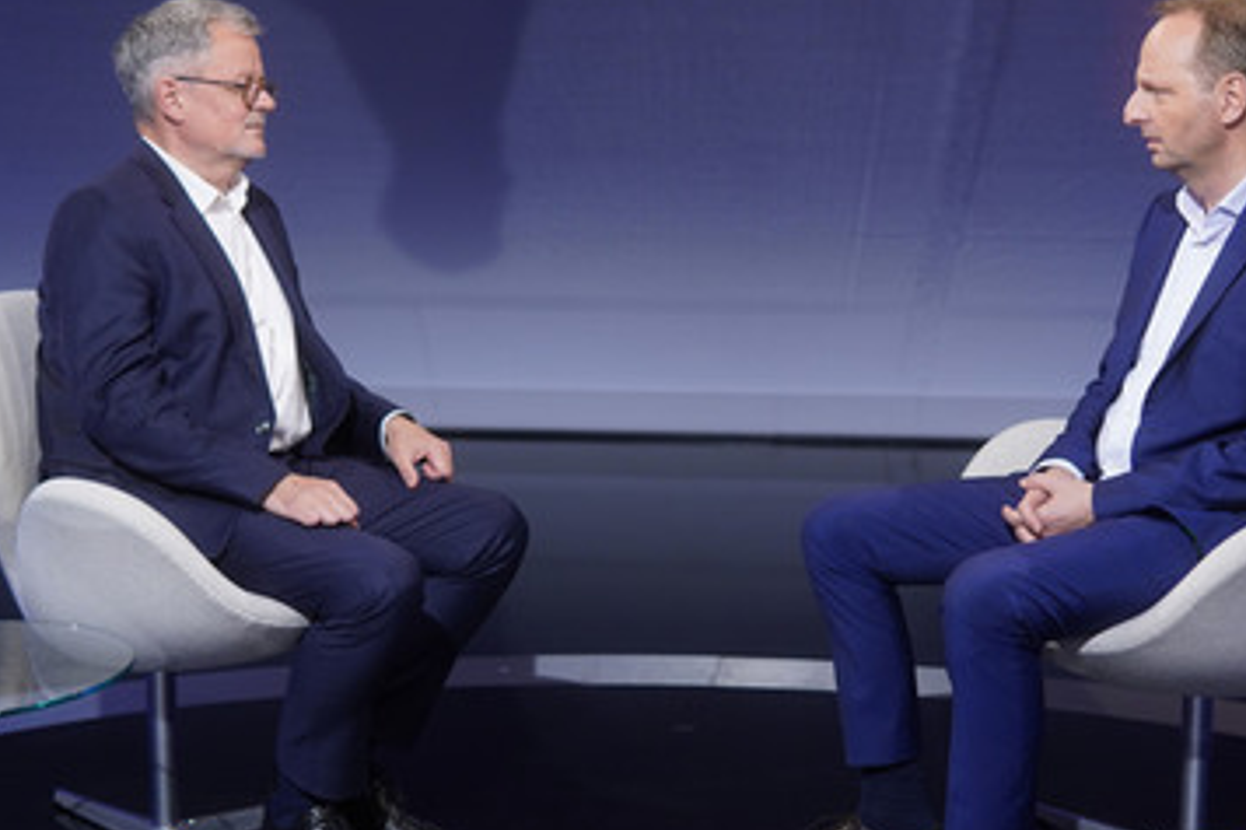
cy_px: 420
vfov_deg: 23.8
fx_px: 1972
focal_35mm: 57
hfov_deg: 35.0
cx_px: 698
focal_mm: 30
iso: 640
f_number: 1.8
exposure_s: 1/320
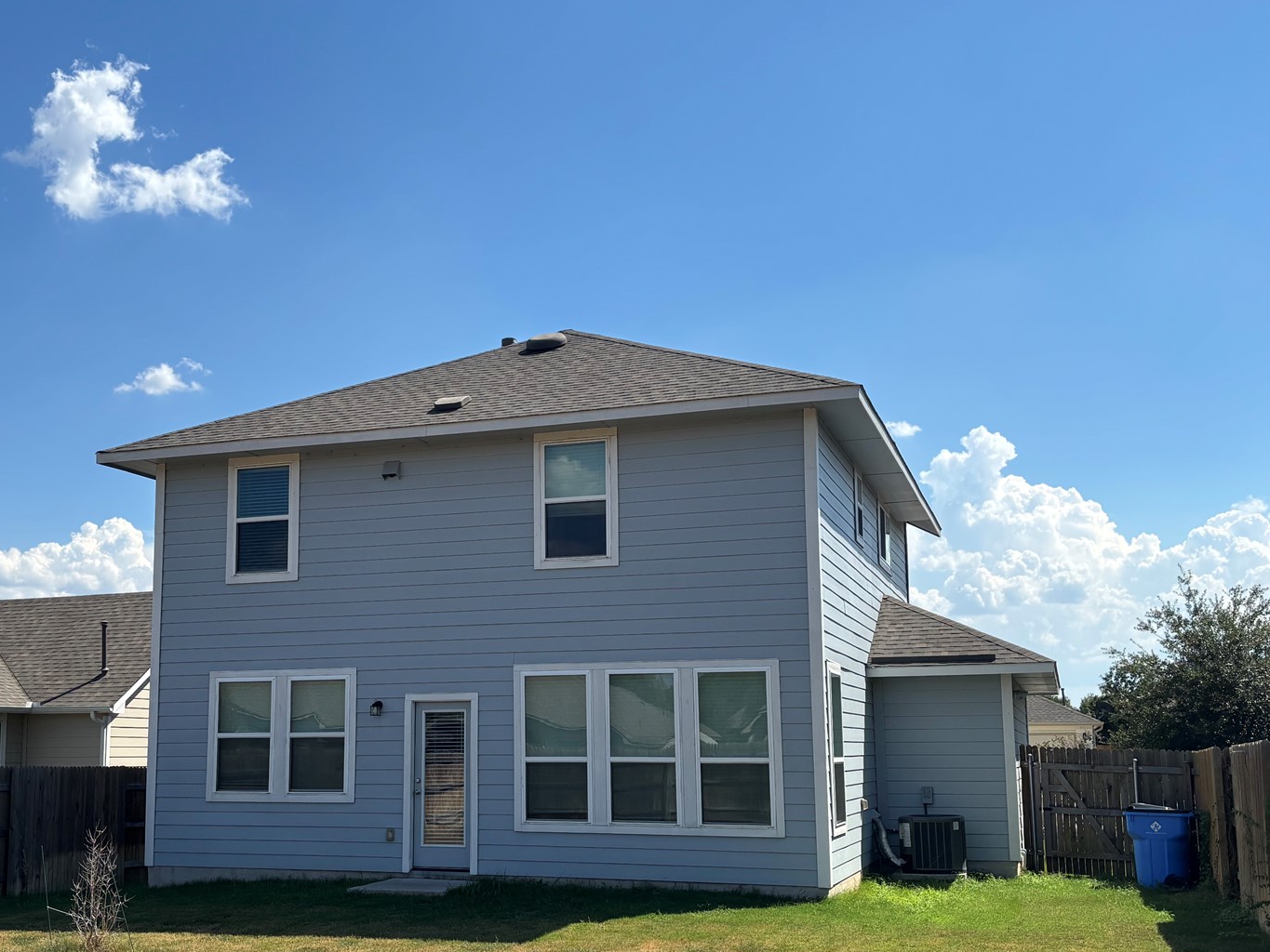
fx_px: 1431
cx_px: 520
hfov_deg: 47.6
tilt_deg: +7.5
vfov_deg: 36.7
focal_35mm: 39
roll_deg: +0.3
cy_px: 569
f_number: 1.6
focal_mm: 5.96
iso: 50
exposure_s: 1/4082
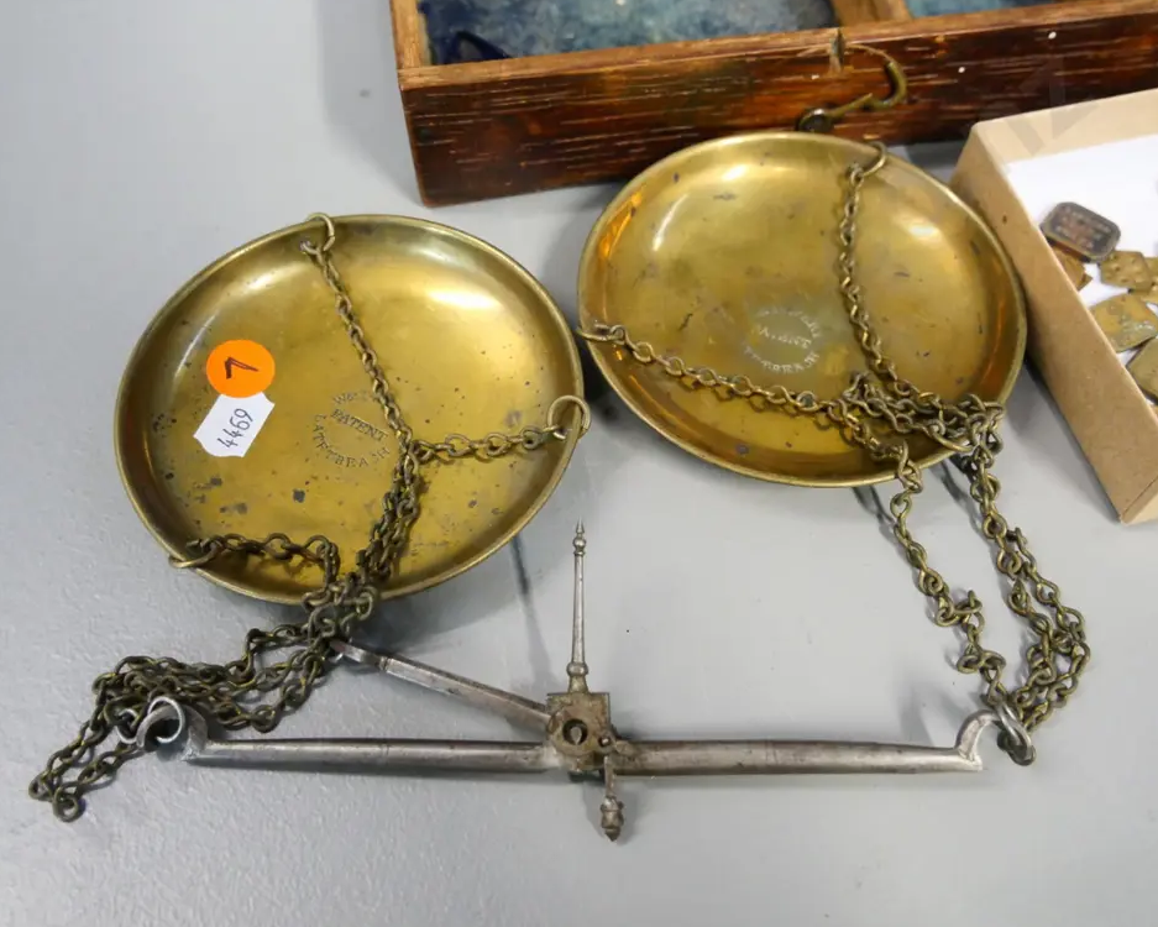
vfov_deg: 45.8
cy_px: 459
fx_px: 1097
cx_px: 572
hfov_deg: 55.7
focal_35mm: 32
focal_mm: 15
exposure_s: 1/60
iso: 3200
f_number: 4
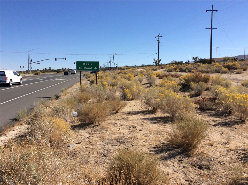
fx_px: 229
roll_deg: +0.1
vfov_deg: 44.1
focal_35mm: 32
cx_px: 124
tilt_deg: -4.8
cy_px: 92
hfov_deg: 56.9
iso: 32
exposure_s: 1/1733
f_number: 2.4
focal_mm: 3.3
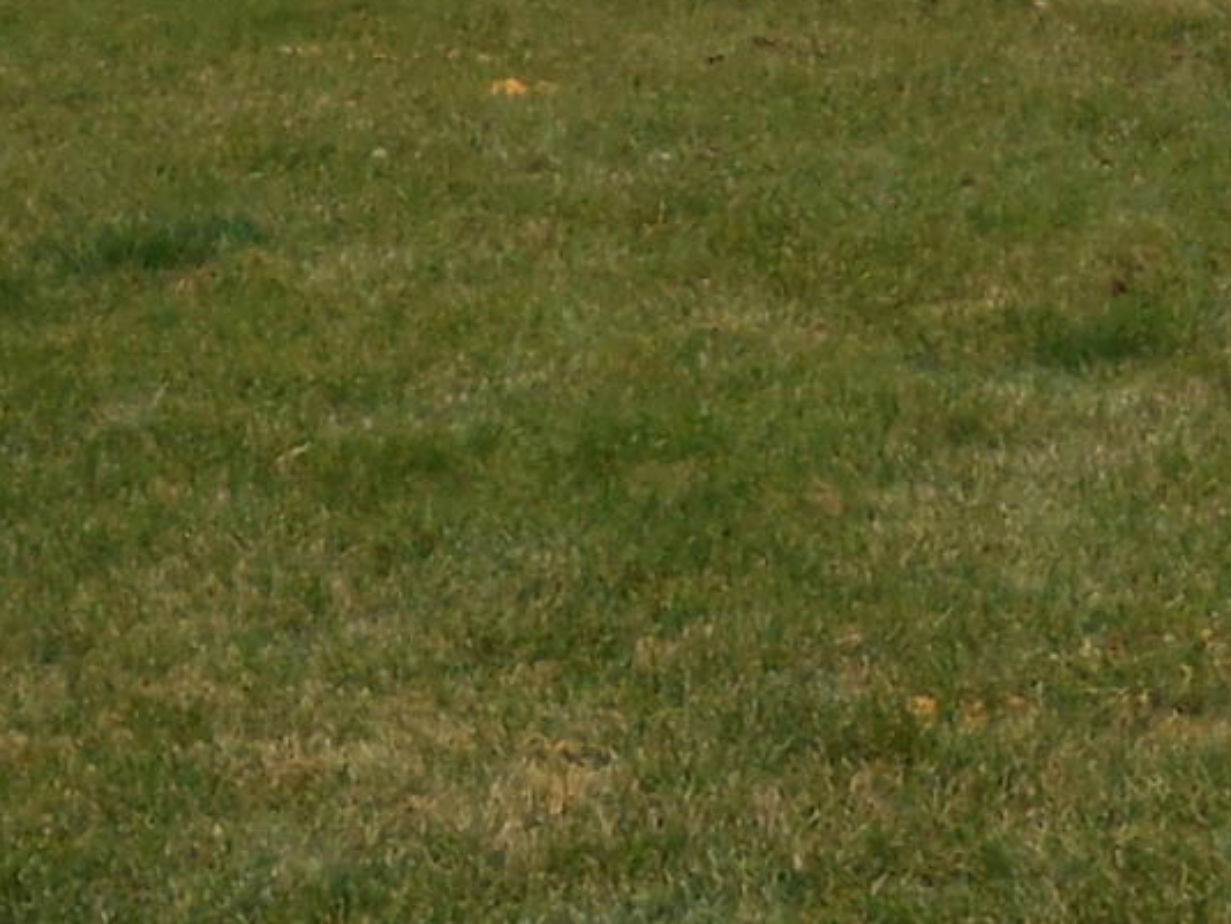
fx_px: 5194
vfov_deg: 9.9
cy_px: -355
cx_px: 609
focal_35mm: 146
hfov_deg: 13.5
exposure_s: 1/400
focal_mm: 4.6
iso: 125
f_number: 3.5
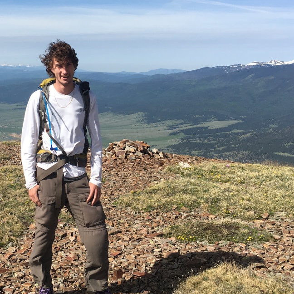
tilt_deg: -2.9
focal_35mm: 54
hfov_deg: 31.3
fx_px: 519
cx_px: 87
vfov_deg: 31.4
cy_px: 98
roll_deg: +1.2
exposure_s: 1/2079
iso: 25
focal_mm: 4.15
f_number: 2.2
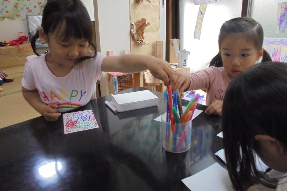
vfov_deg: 46.3
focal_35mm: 28
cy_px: 88
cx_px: 143
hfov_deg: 65.5
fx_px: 223
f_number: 3.5
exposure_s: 1/40
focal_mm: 4.6
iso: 400
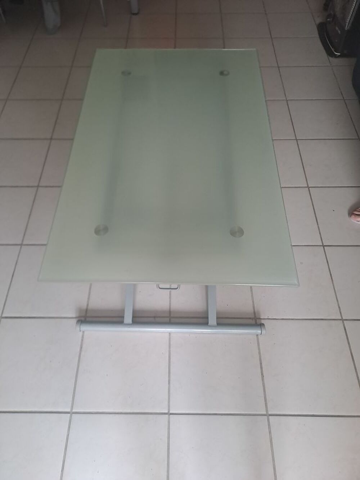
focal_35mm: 25
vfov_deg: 69.4
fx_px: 347
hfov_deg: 54.9
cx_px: 180
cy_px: 240
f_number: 1.8
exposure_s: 1/50
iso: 250
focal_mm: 4.65
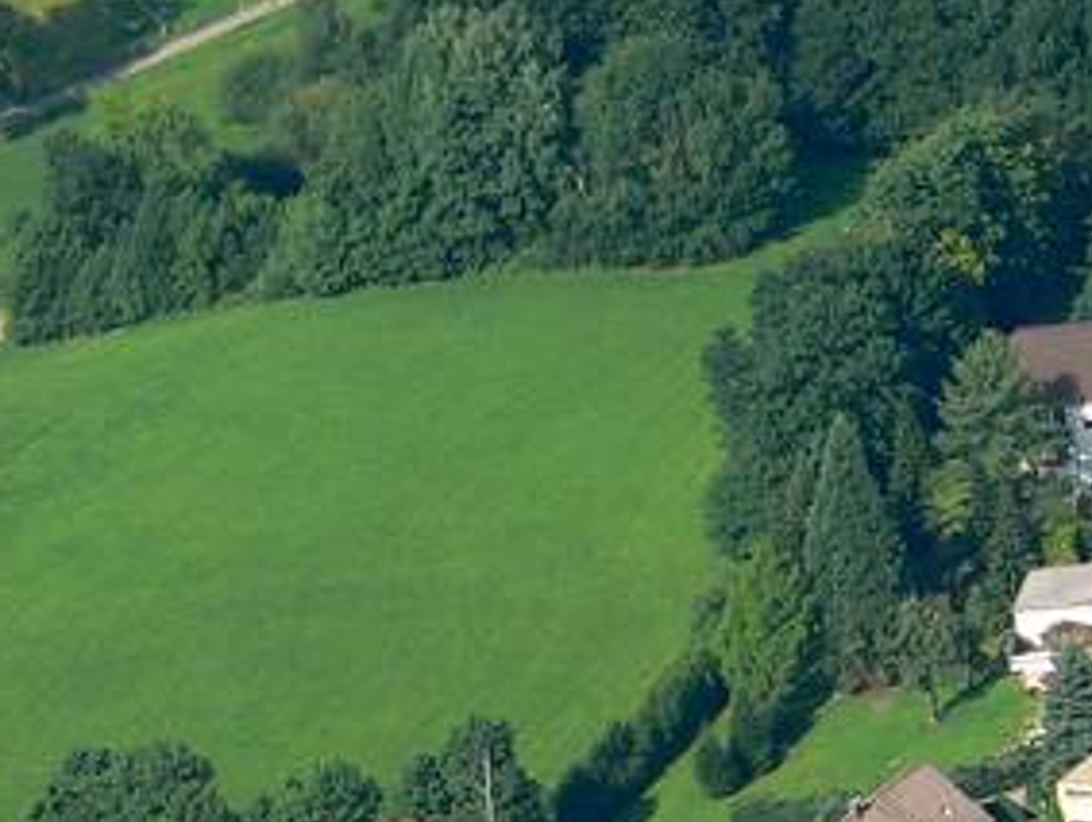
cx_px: 12
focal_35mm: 813
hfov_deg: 2.4
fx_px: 25680
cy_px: 953
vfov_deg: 1.8
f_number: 5.2
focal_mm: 47.9
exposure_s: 1/500
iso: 100
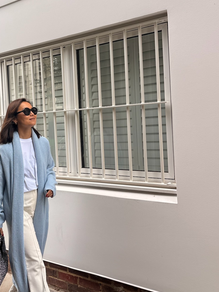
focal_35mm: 43
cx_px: 65
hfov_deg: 33.2
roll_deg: +1.5
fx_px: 363
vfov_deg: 43.8
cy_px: 127
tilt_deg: +0.0
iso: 32
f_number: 1.6
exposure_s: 1/148
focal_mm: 5.96
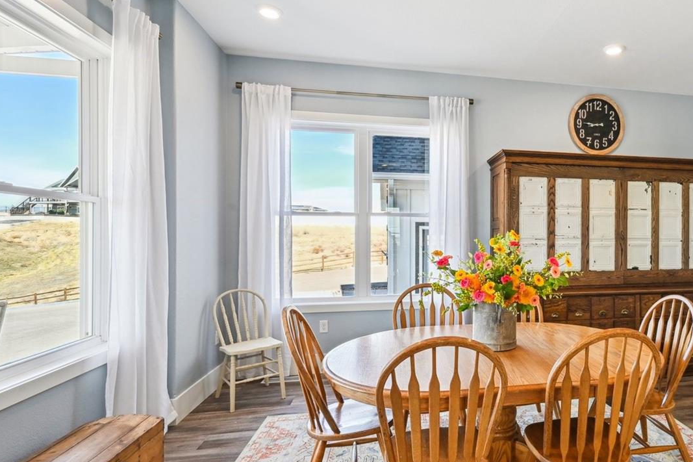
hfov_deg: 77.7
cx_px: 481
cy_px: 231
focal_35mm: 21
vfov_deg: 59.5
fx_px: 404
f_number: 11
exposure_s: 1/40
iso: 400
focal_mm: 14
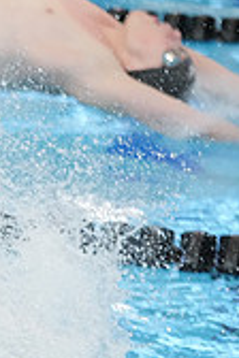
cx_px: -378
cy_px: 206
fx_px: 2848
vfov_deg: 7.2
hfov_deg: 4.7
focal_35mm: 286
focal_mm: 83
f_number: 2.8
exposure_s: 1/2000
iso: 5000
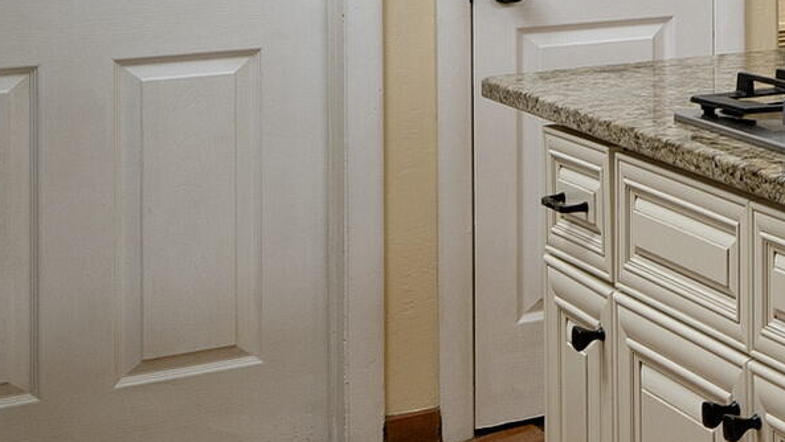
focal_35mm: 89
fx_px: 1853
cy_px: -213
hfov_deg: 16.0
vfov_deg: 12.9
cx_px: 1732
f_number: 7.1
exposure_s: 1/160
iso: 200
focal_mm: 18
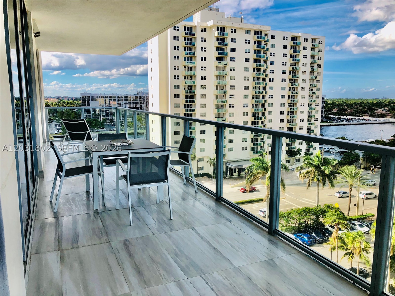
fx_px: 320
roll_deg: -0.3
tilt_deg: -7.5
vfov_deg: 49.7
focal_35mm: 28
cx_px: 198
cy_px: 148
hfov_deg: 63.4
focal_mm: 4
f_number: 1.8
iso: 20
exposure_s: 1/1389
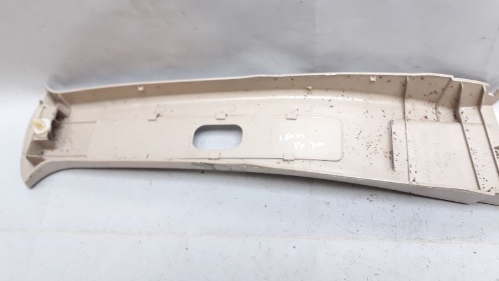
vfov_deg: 31.9
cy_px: 105
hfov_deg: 53.9
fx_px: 490
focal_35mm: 37
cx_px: 273
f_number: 1.9
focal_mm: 3.6
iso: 160
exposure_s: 1/50
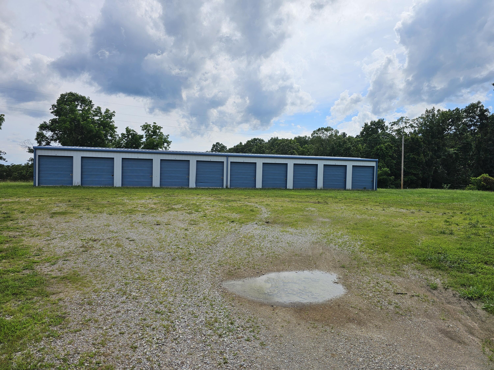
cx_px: 247
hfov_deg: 73.9
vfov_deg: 58.9
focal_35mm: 23
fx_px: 328
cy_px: 185
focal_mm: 6.3
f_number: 1.7
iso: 12
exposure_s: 1/1695
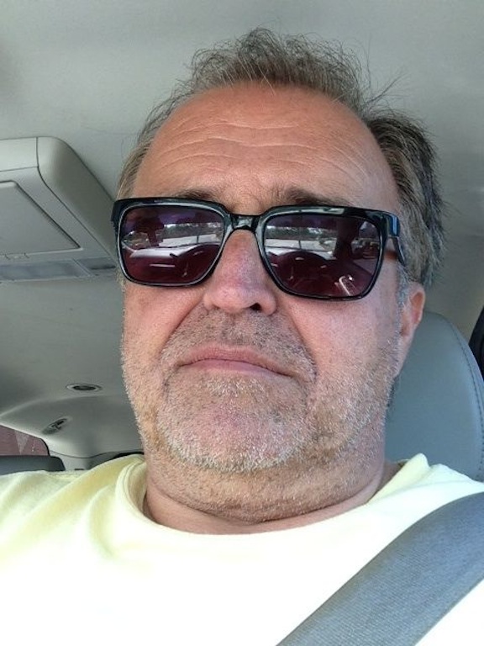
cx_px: 242
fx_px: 652
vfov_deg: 52.6
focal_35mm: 35
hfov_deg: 40.7
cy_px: 323
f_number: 2.4
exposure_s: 1/40
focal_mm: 2.18
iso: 40
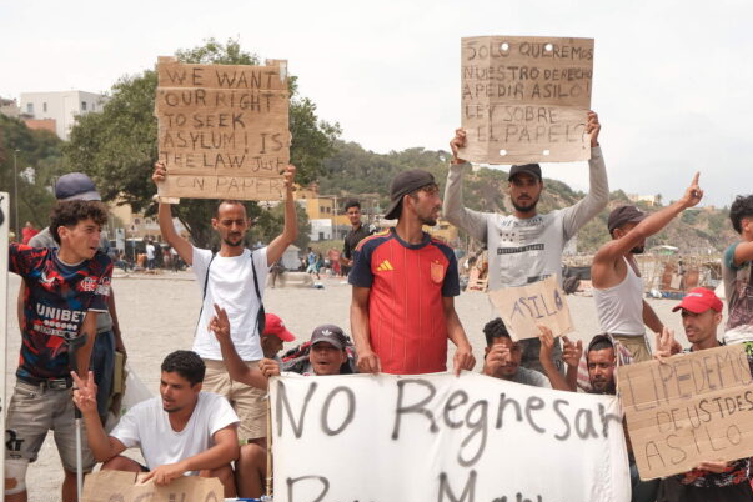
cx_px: 428
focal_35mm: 51
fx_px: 1067
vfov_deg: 26.4
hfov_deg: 38.8
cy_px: 310
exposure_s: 1/1000
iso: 200
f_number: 4.4
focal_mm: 27.1
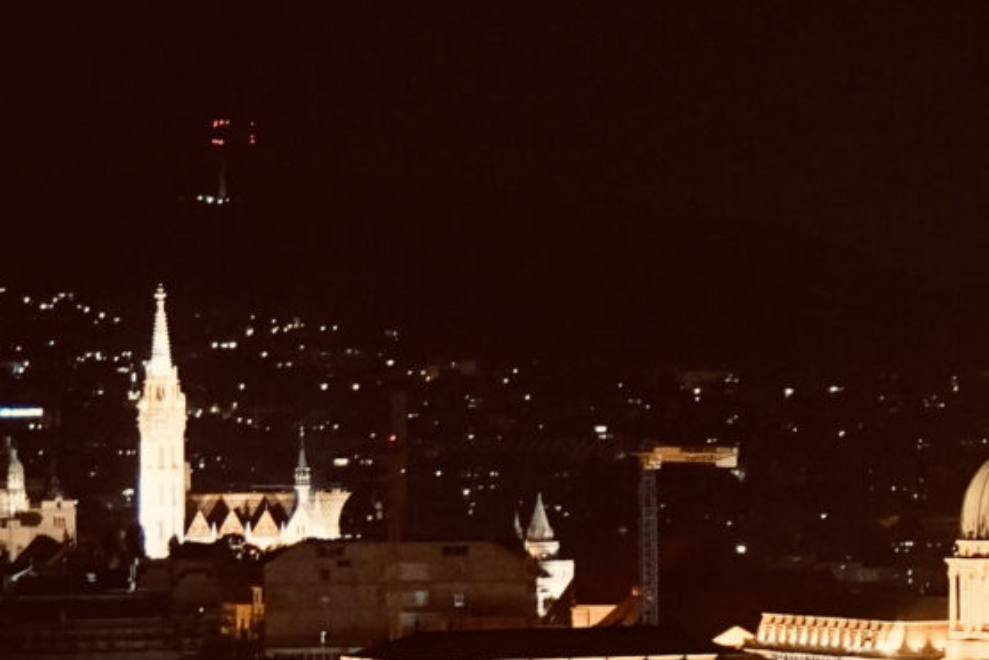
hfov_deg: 8.2
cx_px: 1688
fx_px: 6656
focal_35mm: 242
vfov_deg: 5.7
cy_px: 629
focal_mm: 35
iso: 6400
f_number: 2.8
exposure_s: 1/25
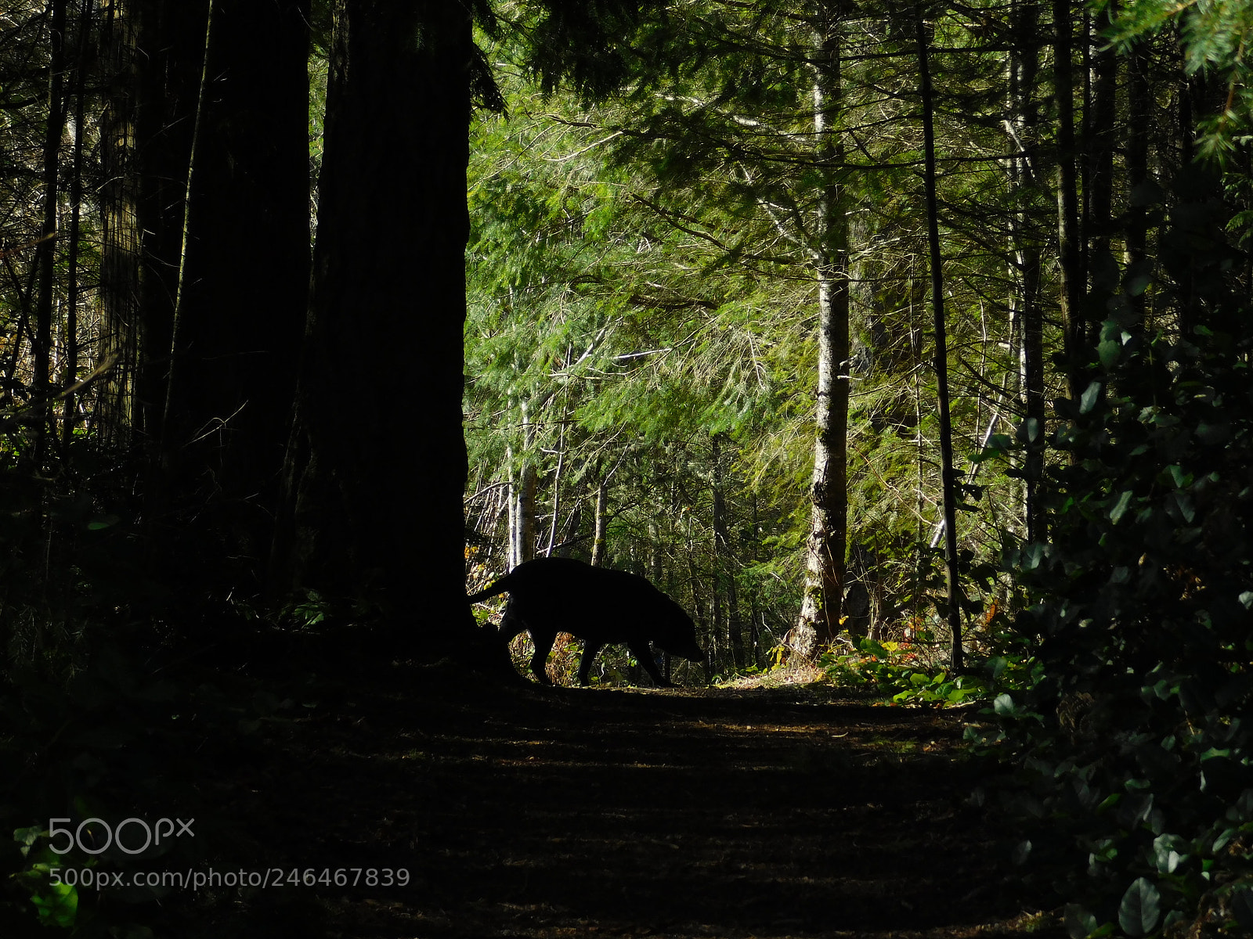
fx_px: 5357
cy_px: 470
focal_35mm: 148
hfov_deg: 13.3
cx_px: 626
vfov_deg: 10.0
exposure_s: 1/200
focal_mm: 26.3
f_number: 5.1
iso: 125
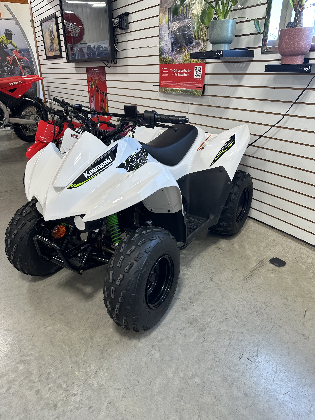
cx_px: 158
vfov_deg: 71.6
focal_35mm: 24
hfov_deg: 56.8
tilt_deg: -24.5
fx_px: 291
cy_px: 210
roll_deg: +1.2
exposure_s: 1/120
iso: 80
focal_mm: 6.86
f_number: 1.78
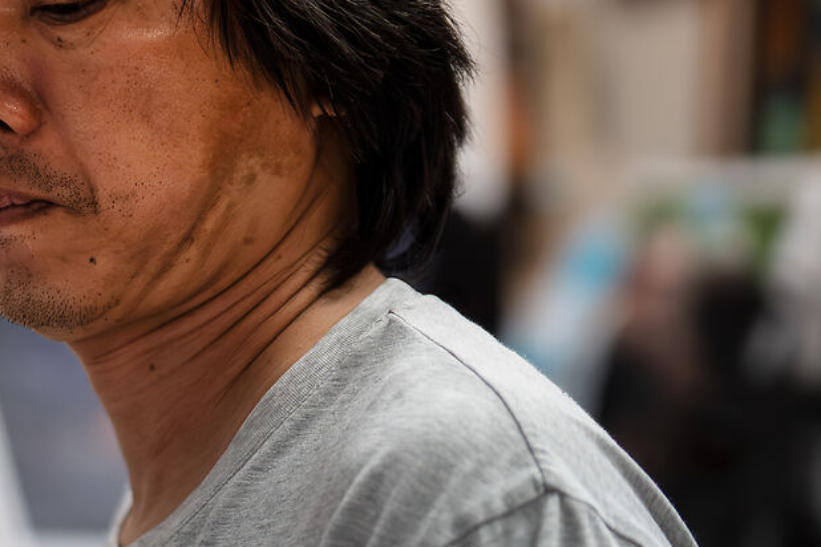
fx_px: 3101
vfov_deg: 10.1
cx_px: -225
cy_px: 452
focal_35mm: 136
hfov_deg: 14.5
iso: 800
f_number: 1.2
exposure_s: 1/640
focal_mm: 35
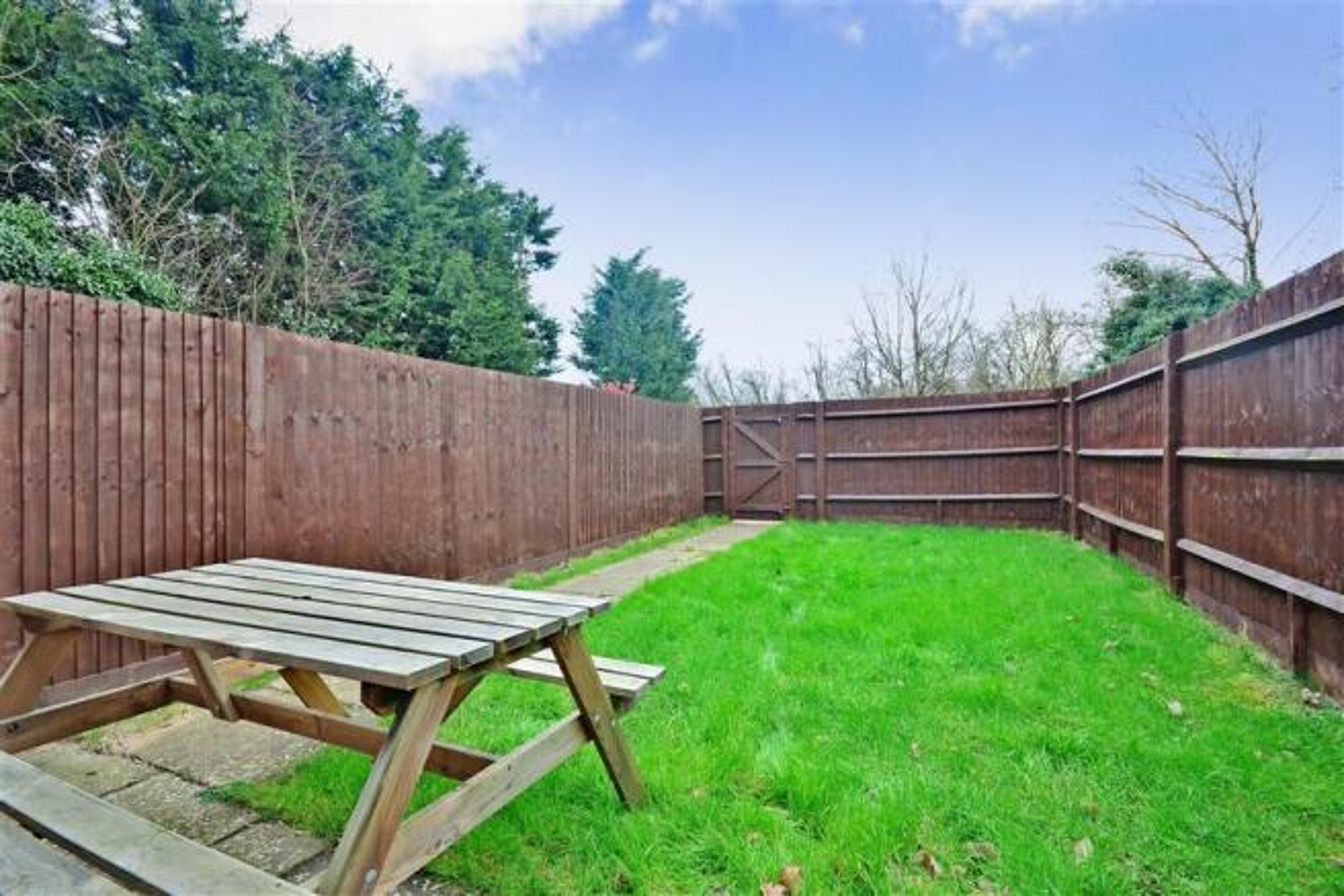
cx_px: 672
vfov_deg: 77.3
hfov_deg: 100.4
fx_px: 560
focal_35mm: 15
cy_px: 448
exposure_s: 1/50
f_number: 10
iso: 400
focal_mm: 10
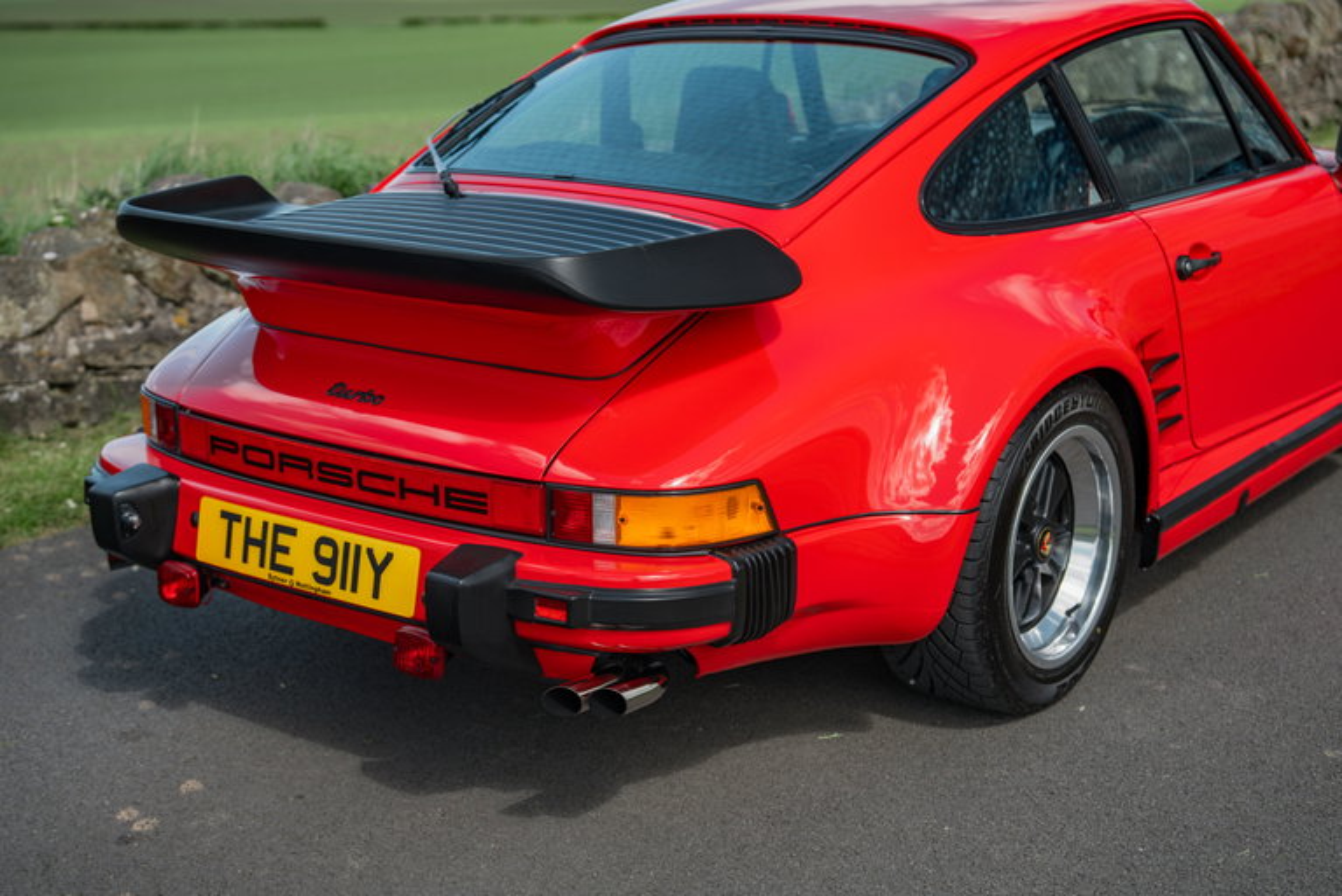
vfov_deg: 26.5
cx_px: 671
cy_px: 448
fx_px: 1902
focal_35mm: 51
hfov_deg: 38.9
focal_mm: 51
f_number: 2.8
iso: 100
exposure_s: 1/800
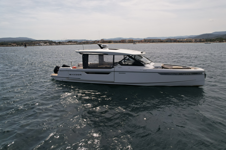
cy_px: 75
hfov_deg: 78.6
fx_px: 138
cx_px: 113
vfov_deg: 57.2
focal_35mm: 22
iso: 110
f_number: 2.8
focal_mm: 8.38
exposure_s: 1/120
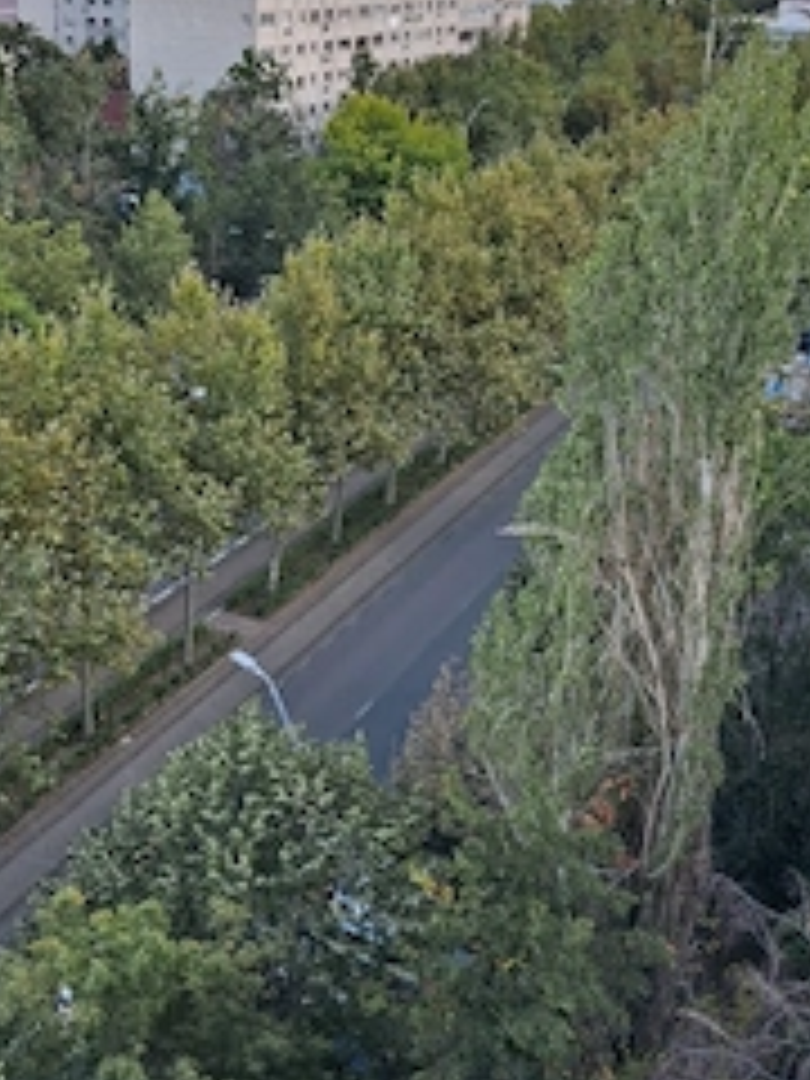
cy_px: 364
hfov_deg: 32.1
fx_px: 1404
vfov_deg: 41.6
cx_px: 342
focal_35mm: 45
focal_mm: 4
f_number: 1.8
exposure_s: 1/143
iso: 25
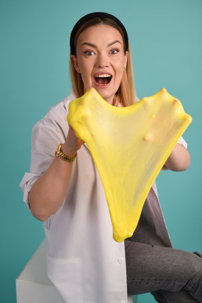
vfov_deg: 39.6
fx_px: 420
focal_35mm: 50
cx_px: 101
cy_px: 152
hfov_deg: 27.0
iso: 500
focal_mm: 50
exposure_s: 1/250
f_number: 2.5
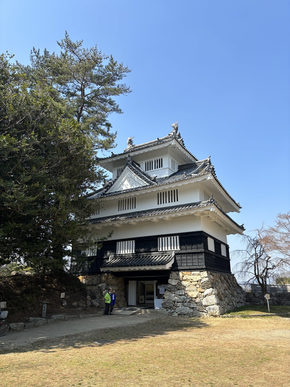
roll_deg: +1.1
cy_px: 194
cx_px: 145
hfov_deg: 53.1
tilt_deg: +19.0
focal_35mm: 26
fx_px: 290
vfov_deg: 67.3
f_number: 1.6
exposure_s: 1/2062
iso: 50
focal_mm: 5.96
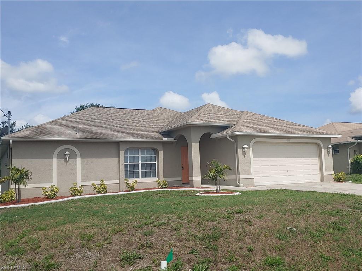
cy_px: 136
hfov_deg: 56.8
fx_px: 335
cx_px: 181
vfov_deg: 44.2
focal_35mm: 32
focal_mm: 4.23
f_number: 1.5
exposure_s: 1/3704
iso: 50
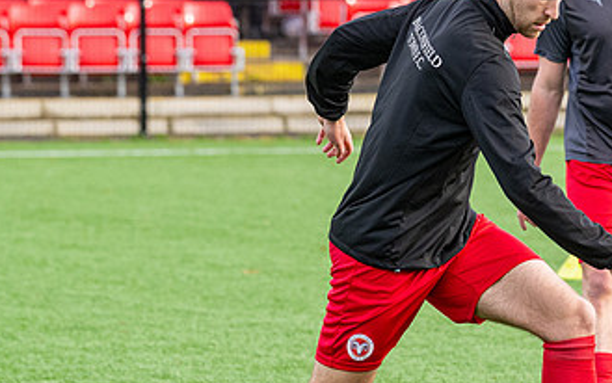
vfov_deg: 2.7
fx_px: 8244
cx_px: 443
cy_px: 251
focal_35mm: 494
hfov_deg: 4.3
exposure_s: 1/1250
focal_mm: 135
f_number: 4
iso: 800
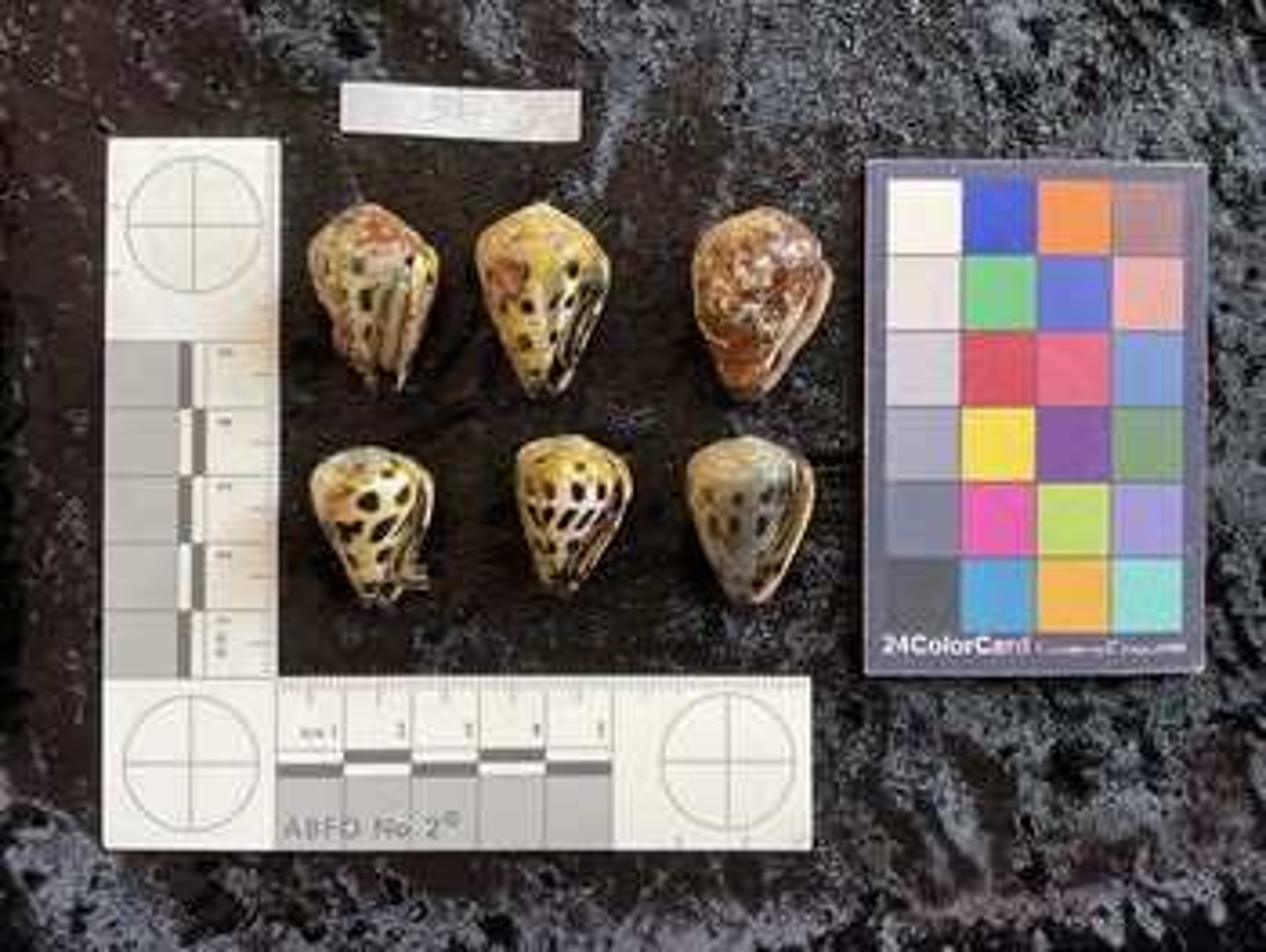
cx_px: 633
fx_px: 1061
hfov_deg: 61.6
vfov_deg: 48.3
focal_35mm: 29
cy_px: 476
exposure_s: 1/60
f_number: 1.8
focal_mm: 3
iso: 40
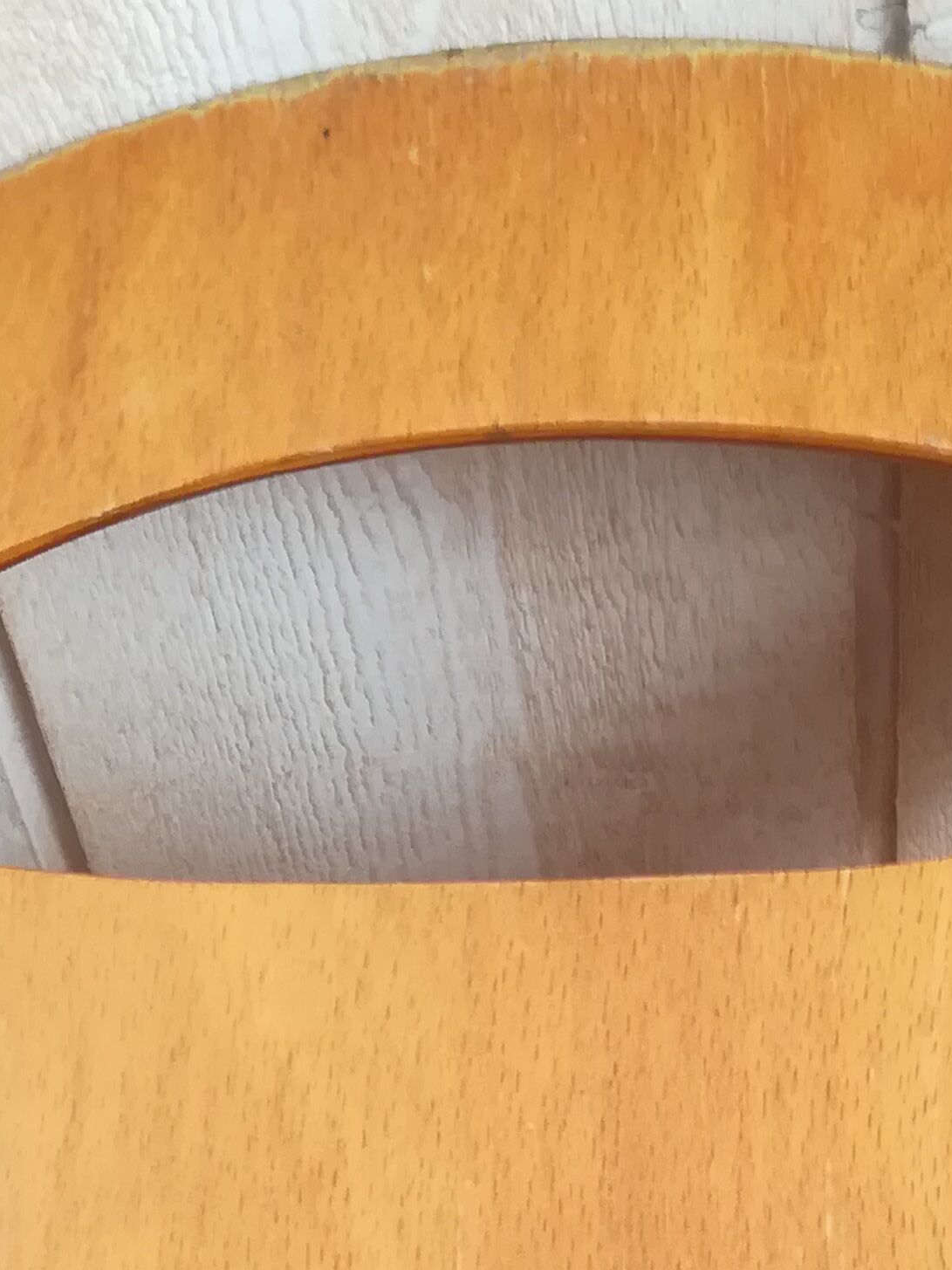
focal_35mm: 90
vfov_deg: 20.2
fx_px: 3301
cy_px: 1578
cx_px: 516
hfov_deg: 16.4
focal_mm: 3.83
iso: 125
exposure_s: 1/33.3
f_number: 2.2
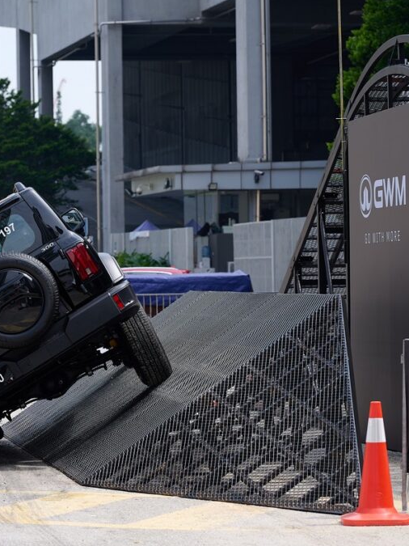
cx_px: 175
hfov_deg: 8.5
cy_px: 272
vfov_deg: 11.3
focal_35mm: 175
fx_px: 2758
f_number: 5
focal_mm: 120
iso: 100
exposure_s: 1/400
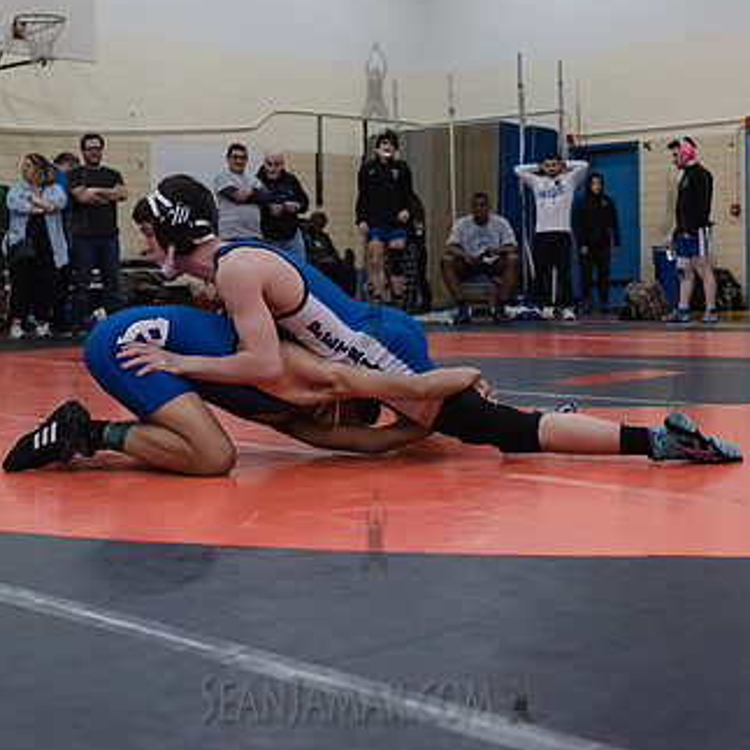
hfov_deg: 31.1
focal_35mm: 55
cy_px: 305
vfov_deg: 31.0
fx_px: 1348
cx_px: 374
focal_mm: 36
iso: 8000
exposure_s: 1/400
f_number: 3.2
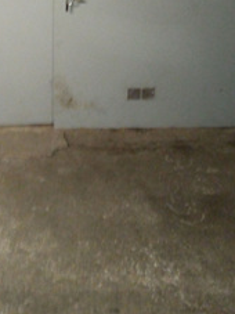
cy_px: -25
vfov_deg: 36.8
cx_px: 30
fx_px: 399
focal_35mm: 44
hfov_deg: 31.5
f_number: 2
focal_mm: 3.52
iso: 1200
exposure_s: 1/14.3
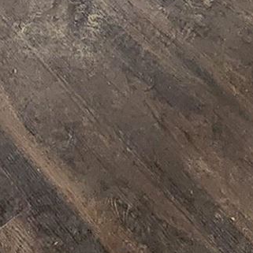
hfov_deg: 15.8
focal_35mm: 110
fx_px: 910
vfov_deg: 10.5
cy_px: -534
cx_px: 87
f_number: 2.2
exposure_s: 1/60
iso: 200
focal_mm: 2.2
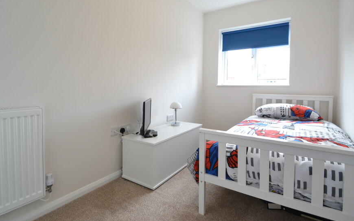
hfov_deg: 91.1
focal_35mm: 18
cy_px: 89
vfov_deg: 64.4
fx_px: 174
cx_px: 182
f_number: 5
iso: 400
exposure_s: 1/100
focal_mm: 10
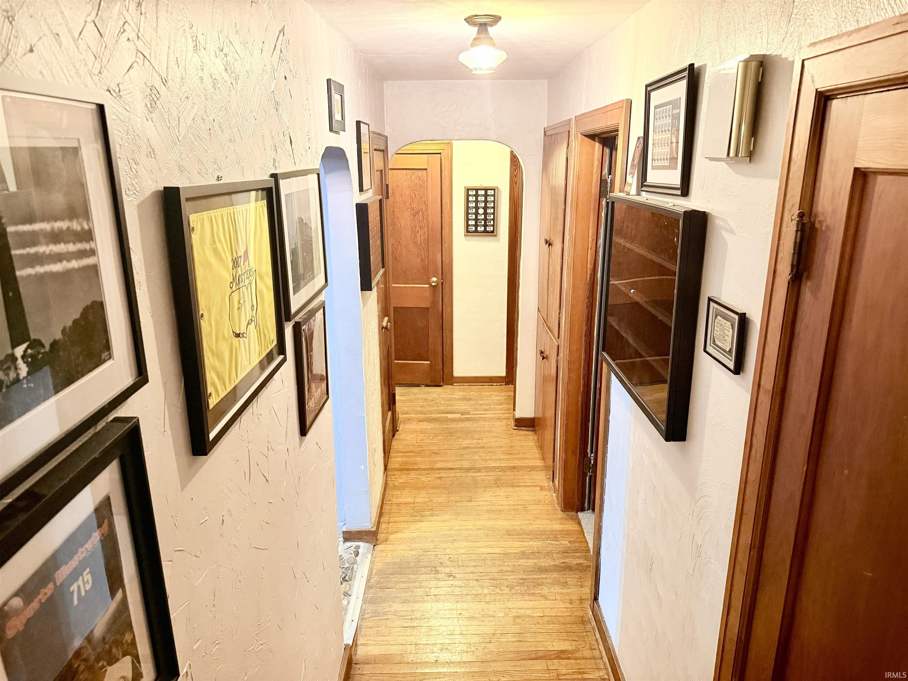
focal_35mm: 24
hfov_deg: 71.6
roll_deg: +0.3
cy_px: 340
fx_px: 630
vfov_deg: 56.8
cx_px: 454
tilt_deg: -15.7
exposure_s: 1/60
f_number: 1.78
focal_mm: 6.76
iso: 500
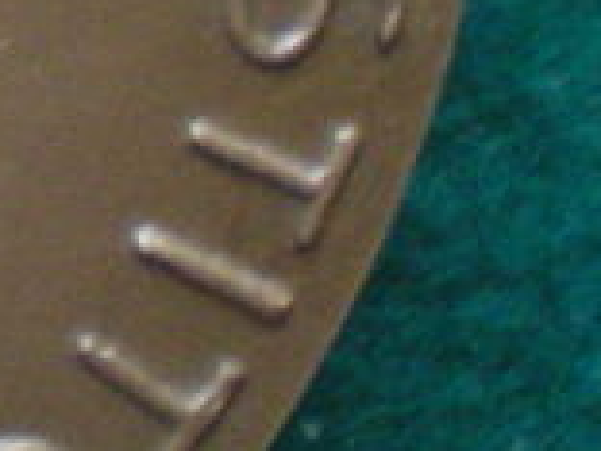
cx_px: -925
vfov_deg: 6.0
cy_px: -351
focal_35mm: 244
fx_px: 4236
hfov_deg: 7.5
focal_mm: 6.3
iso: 400
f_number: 3.1
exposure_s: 1/8
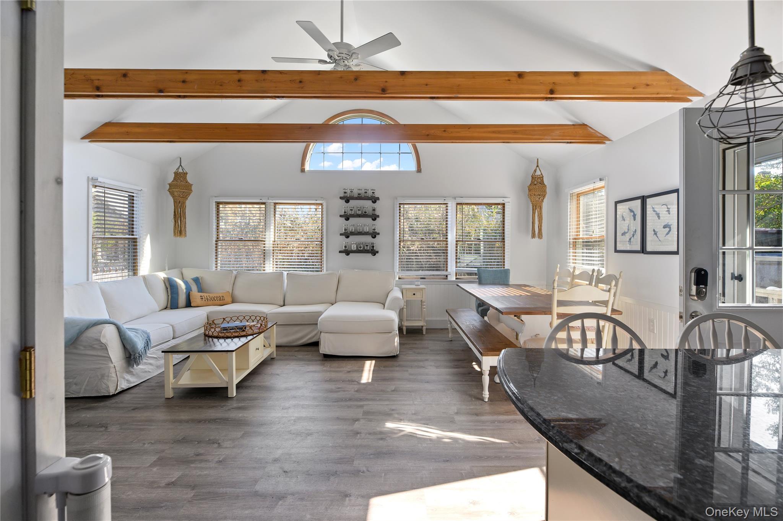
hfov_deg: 93.3
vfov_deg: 70.3
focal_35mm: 17
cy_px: 260
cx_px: 392
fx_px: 369
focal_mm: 17
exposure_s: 1/125
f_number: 7.1
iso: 320
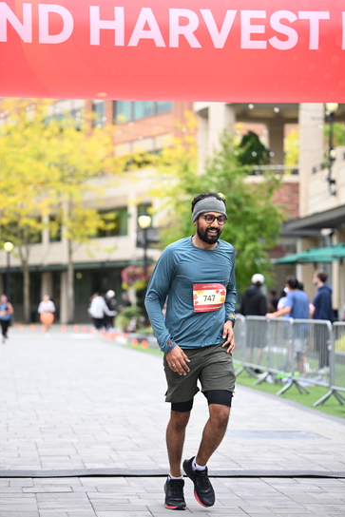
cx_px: 173
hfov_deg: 14.0
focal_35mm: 98
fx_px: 1408
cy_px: 260
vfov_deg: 20.8
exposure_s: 1/1600
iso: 640
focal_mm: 97
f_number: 2.8
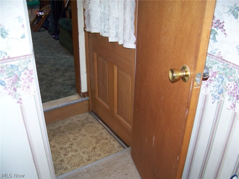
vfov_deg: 39.7
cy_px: 90
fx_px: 249
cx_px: 120
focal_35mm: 36
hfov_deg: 51.4
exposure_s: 1/30
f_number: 2.8
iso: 200
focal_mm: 5.85
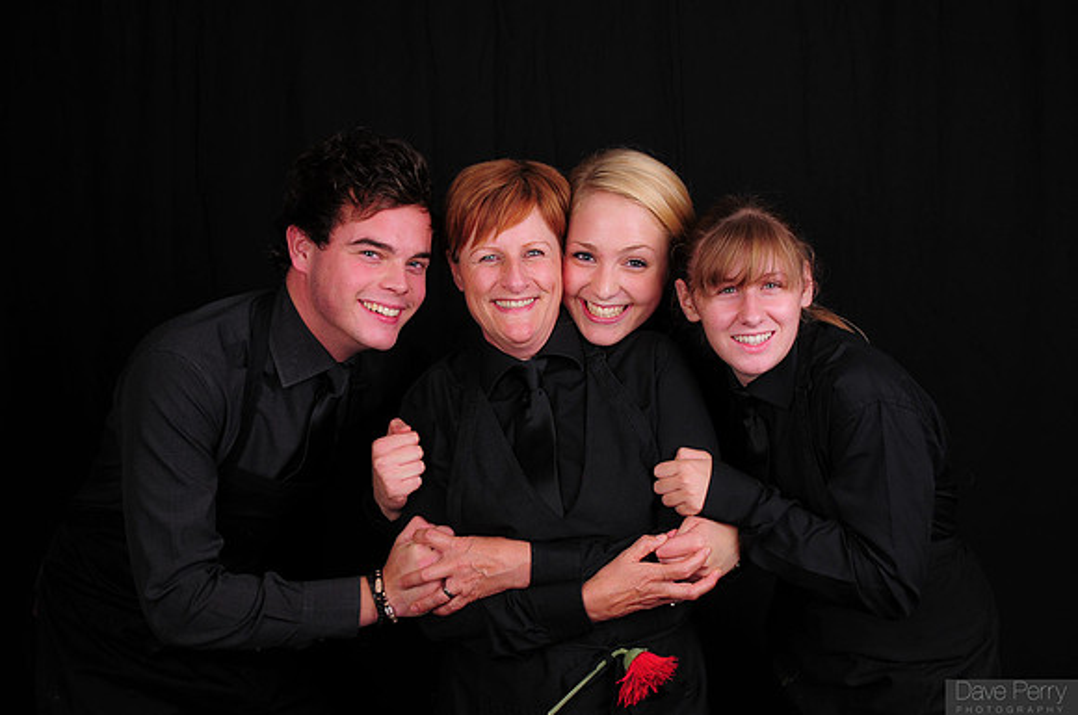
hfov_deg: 45.0
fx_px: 1301
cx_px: 539
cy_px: 358
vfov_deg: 30.8
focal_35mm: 44
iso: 200
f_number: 8
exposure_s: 1/125
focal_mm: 29
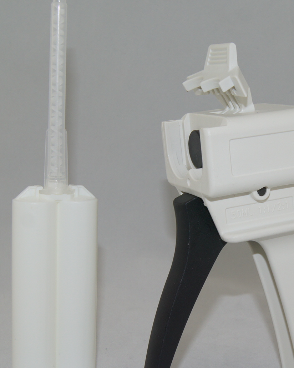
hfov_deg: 20.2
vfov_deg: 25.4
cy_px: 207
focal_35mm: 75
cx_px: 239
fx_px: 816
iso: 200
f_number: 9
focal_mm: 24
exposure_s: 1/160
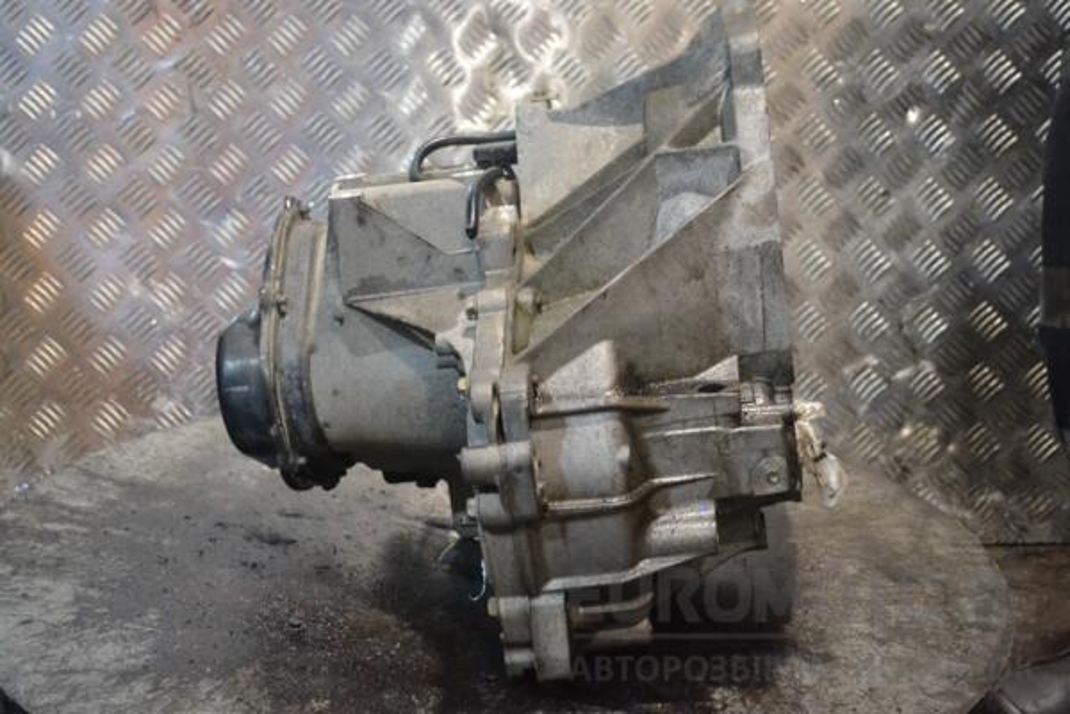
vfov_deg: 25.1
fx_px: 1605
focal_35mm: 54
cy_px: 357
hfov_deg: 36.9
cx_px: 535
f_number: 5.6
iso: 3200
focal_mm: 36
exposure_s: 1/125
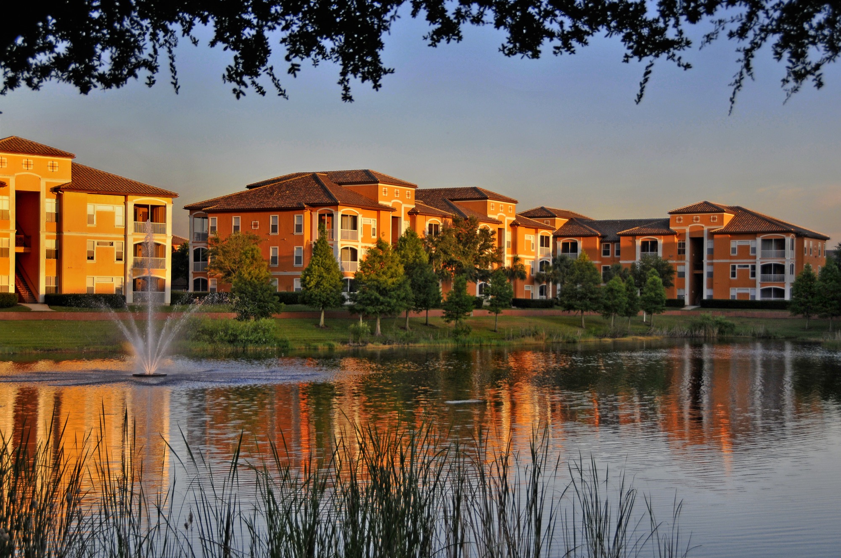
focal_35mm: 57
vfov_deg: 23.7
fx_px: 1330
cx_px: 420
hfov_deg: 35.1
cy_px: 279
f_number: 4.2
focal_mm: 38
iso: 400
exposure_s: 1/750
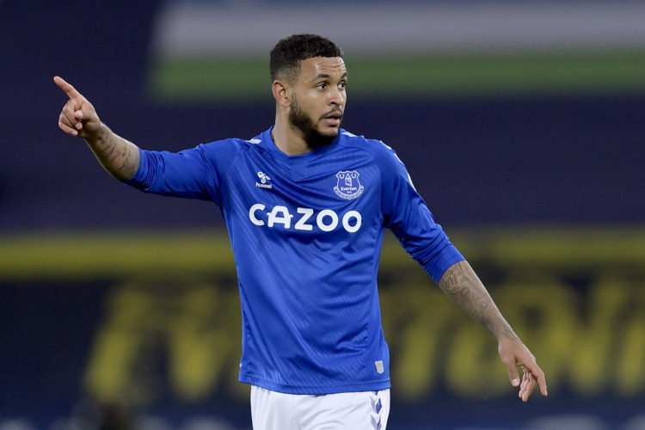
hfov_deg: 5.2
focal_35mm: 400
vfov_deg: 3.4
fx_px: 7166
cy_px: 215
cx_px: 322
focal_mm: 400
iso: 1250
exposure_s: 1/1600
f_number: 2.8
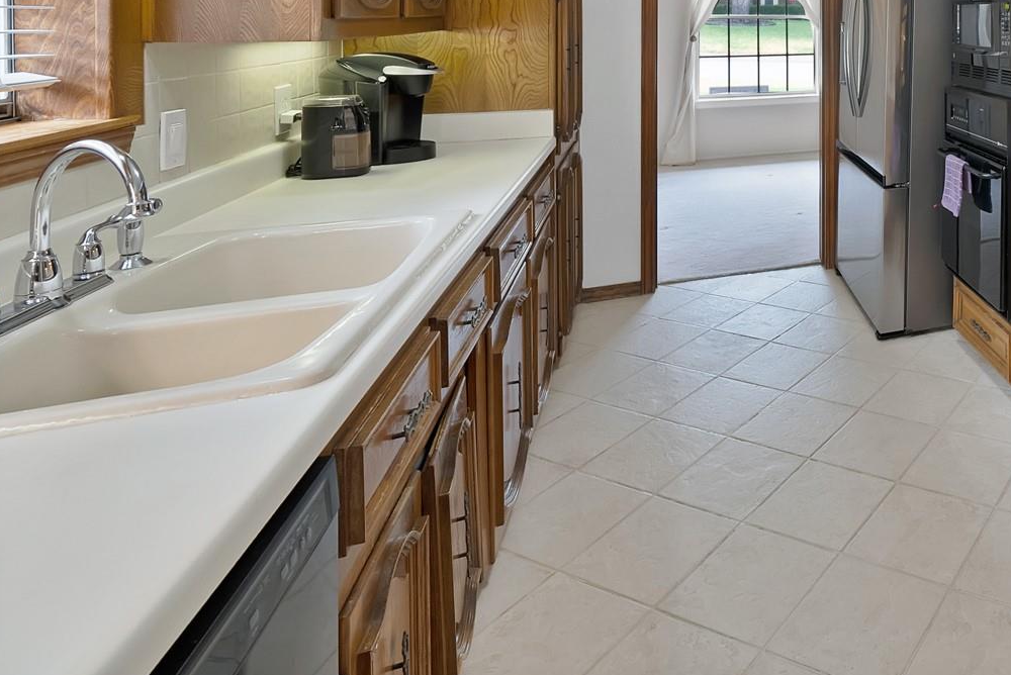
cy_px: 7
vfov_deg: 45.3
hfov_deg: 56.9
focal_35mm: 24
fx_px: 674
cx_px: 1000
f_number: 9
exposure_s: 1/2.5
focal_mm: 12
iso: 640
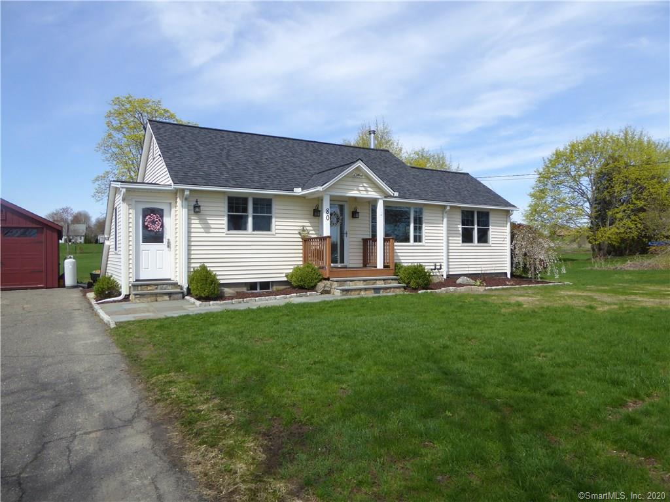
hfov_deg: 69.4
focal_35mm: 25
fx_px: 484
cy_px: 251
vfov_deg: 54.9
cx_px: 335
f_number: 3.3
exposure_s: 1/1000
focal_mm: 4.3
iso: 100
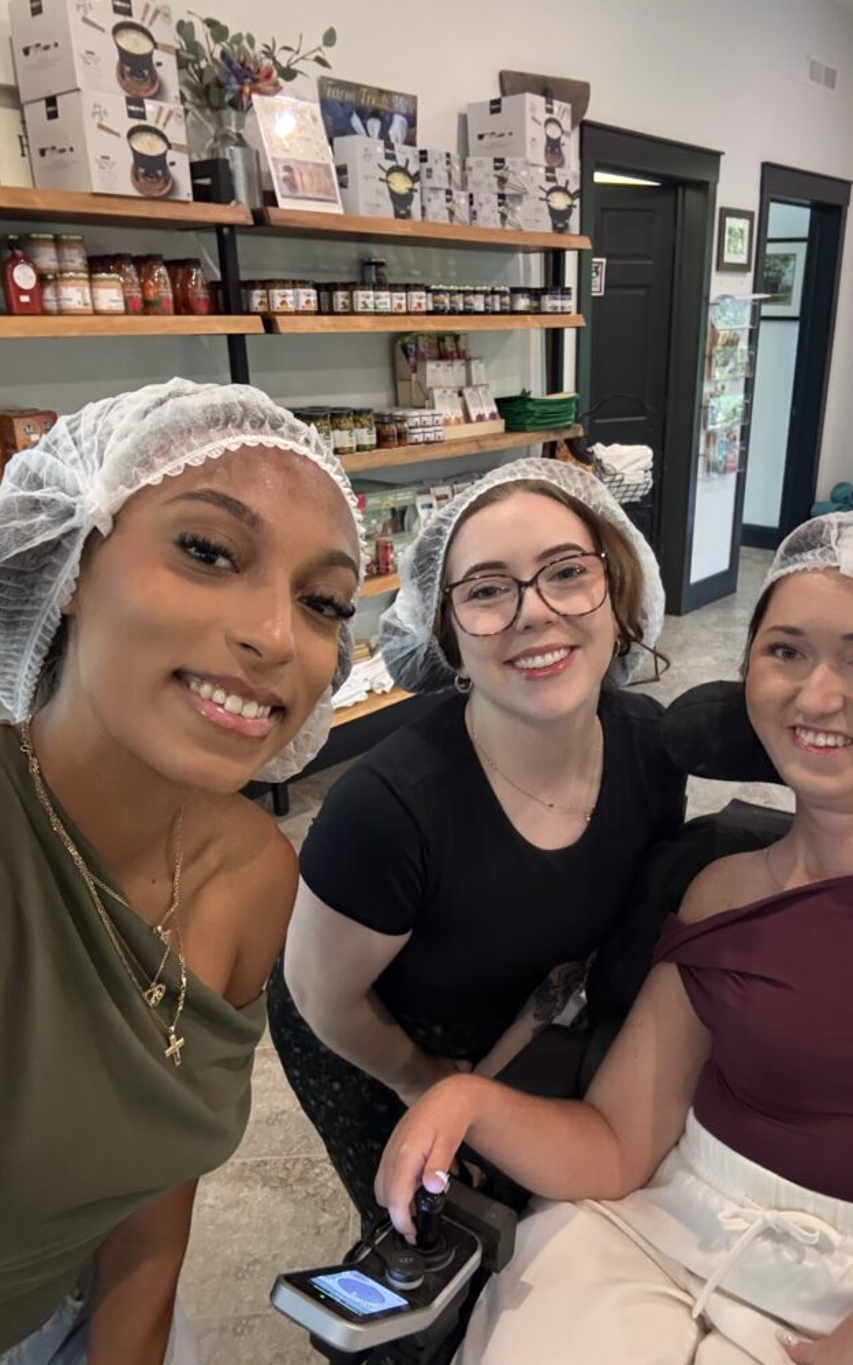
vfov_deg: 72.6
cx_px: 500
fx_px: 930
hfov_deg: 49.0
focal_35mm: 25
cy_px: 685
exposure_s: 1/40
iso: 400
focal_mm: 2.69
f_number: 1.9
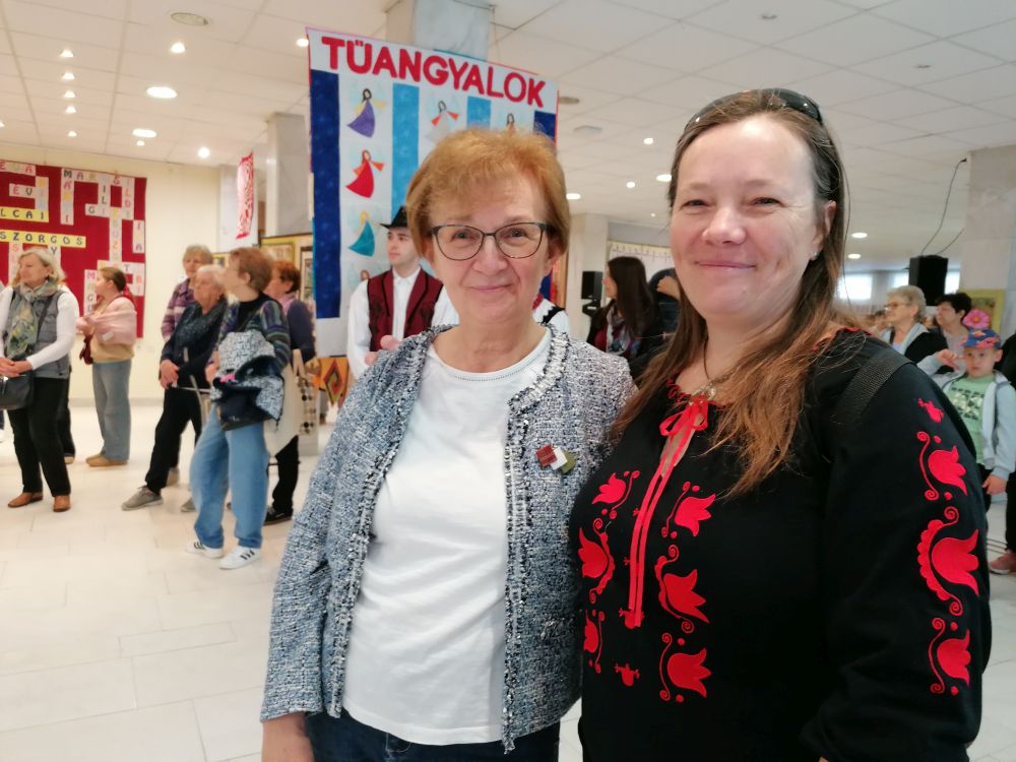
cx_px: 508
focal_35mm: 27
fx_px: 792
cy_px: 381
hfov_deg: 65.3
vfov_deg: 51.4
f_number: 1.8
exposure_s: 1/33.3
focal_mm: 4.75
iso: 250
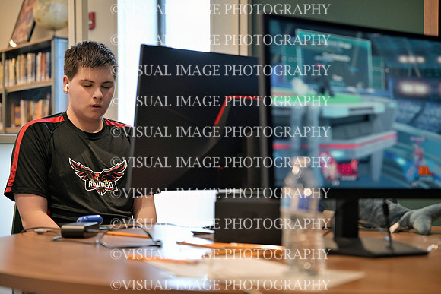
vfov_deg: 19.5
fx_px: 858
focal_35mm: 70
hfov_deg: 28.8
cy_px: 147
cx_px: 220
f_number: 2.8
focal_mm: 70
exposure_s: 1/250
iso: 1600
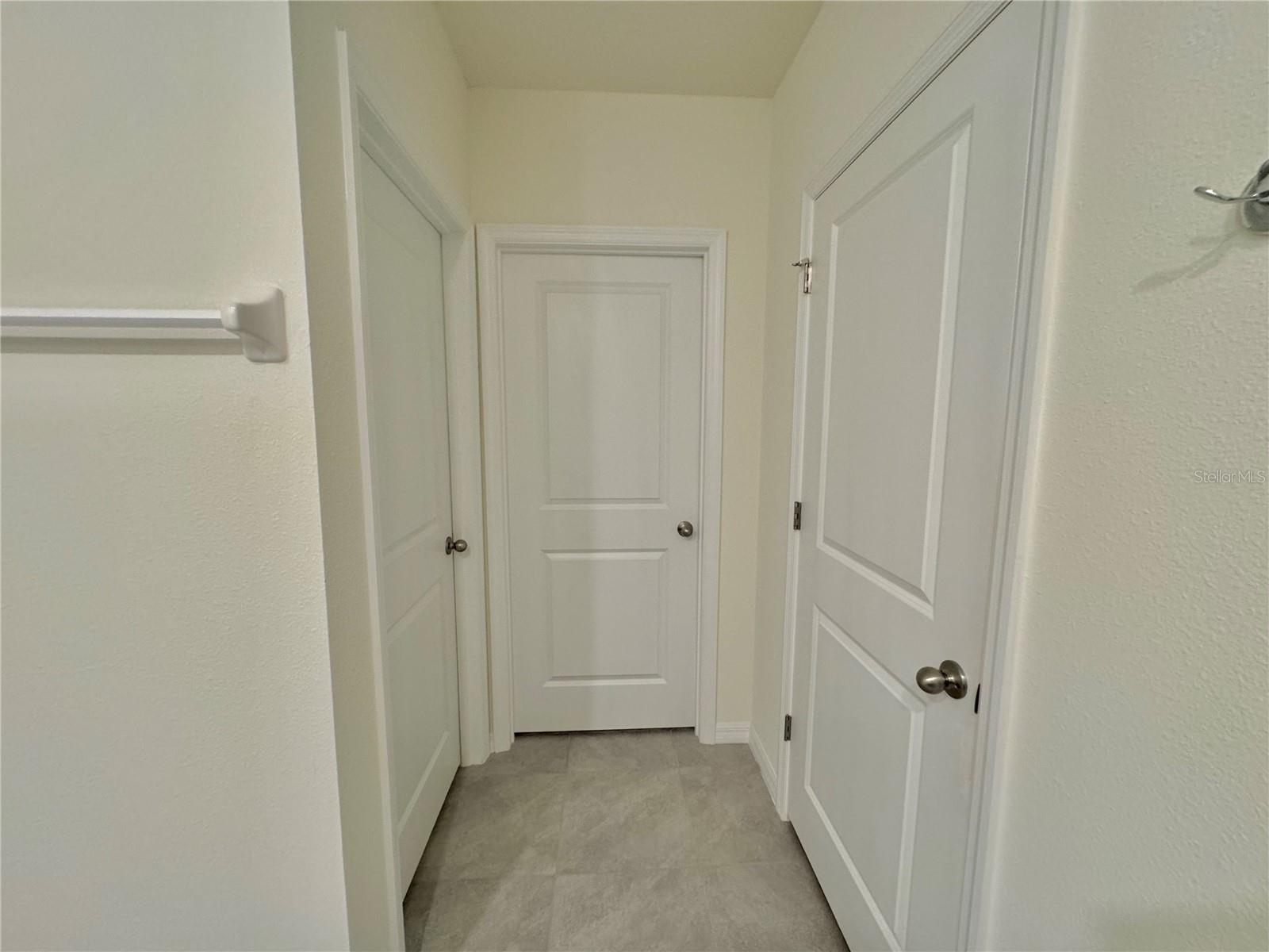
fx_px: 513
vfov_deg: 85.7
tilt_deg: -7.8
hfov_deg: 102.1
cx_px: 634
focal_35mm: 14
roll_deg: -1.1
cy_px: 476
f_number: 2.2
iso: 250
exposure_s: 1/60
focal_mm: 2.22
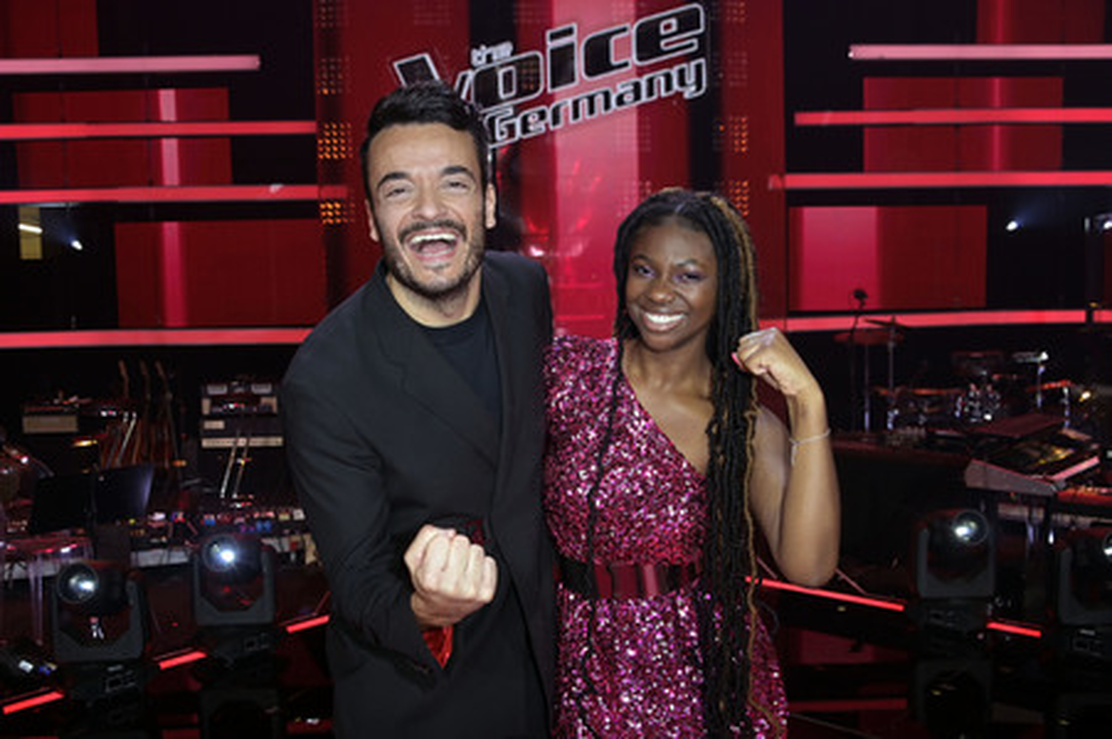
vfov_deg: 41.1
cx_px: 556
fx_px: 988
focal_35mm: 32
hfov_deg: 58.8
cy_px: 370
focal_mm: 32
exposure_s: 1/125
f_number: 5
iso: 2500
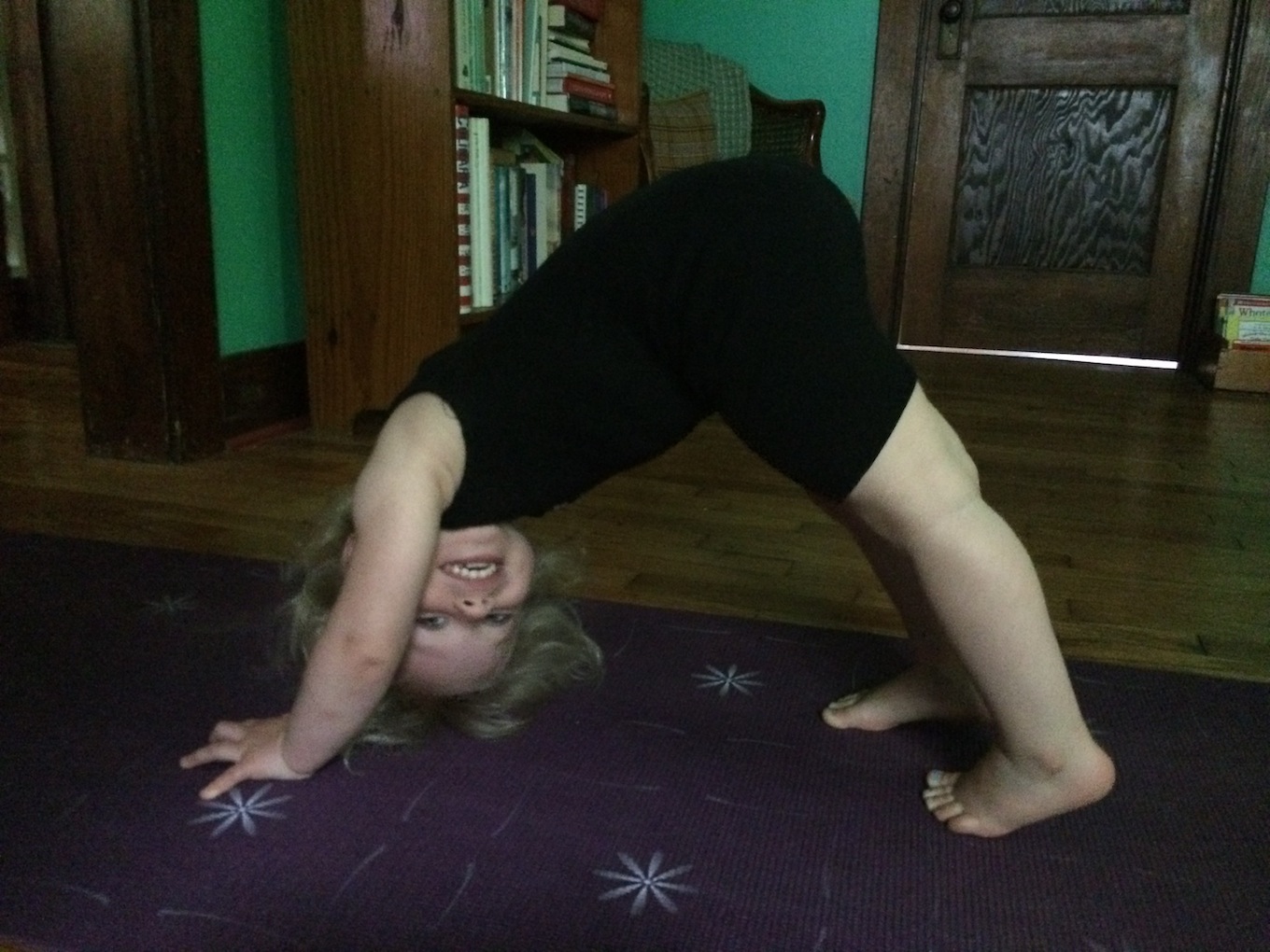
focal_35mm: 29
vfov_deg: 48.2
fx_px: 1064
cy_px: 476
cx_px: 635
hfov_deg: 61.7
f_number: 2.2
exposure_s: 1/15
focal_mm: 4.15
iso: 1250
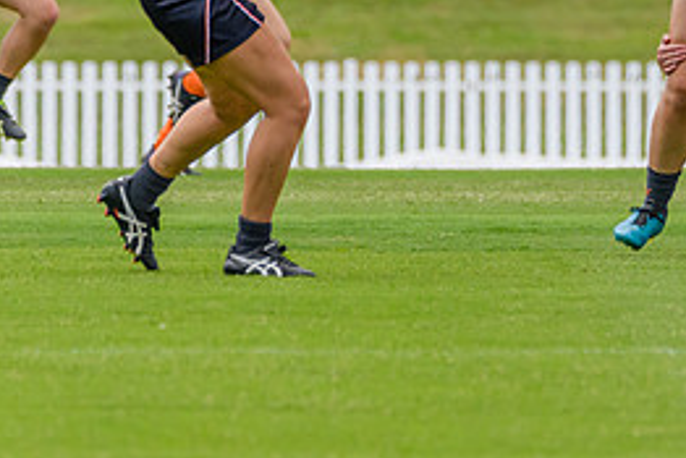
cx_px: 689
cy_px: -89
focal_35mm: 1171
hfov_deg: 1.8
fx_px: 22325
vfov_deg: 1.2
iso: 800
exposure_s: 1/1600
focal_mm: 420
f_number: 9
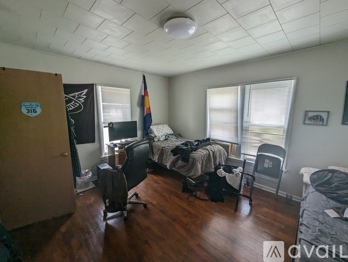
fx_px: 131
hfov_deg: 106.1
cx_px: 174
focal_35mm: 13
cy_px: 131
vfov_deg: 90.1
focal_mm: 1.95
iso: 82
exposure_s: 1/93.7
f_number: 2.2
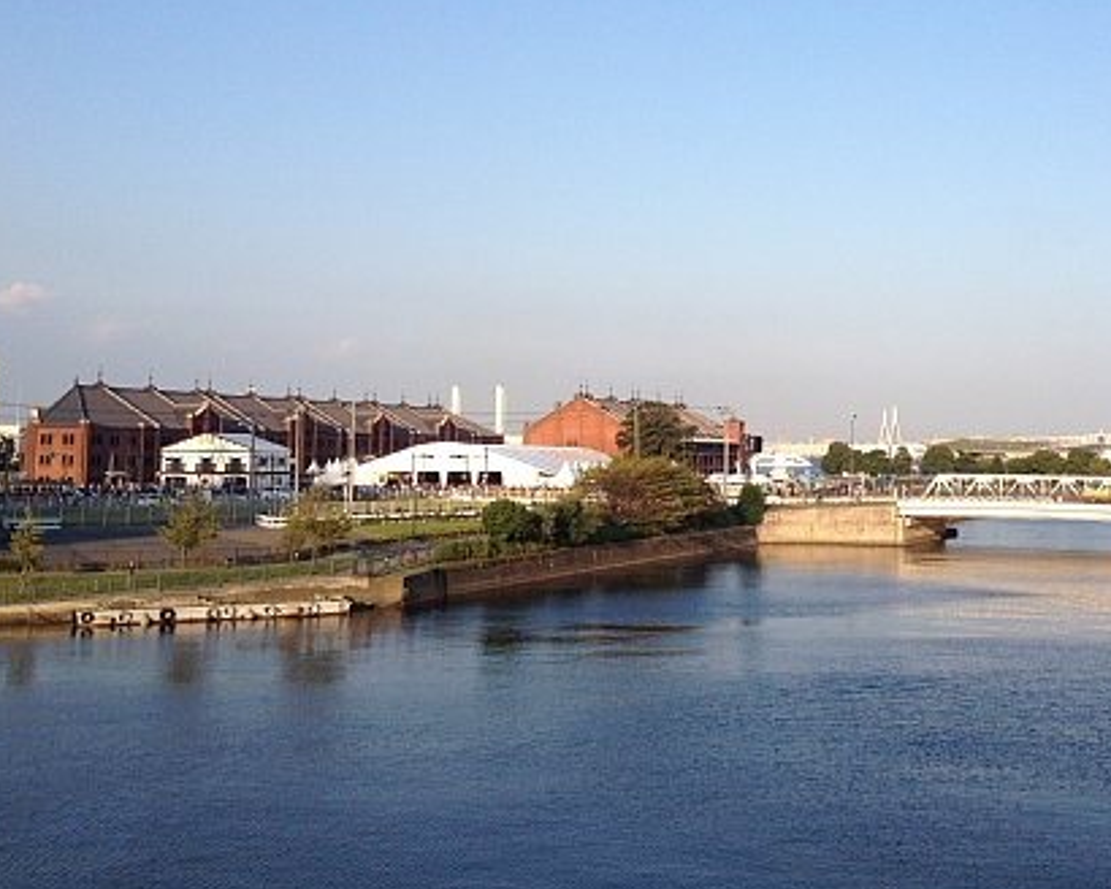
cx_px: 780
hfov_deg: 36.8
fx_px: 1644
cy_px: 317
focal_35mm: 50
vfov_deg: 30.1
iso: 50
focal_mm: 4.28
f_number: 2.4
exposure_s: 1/1082
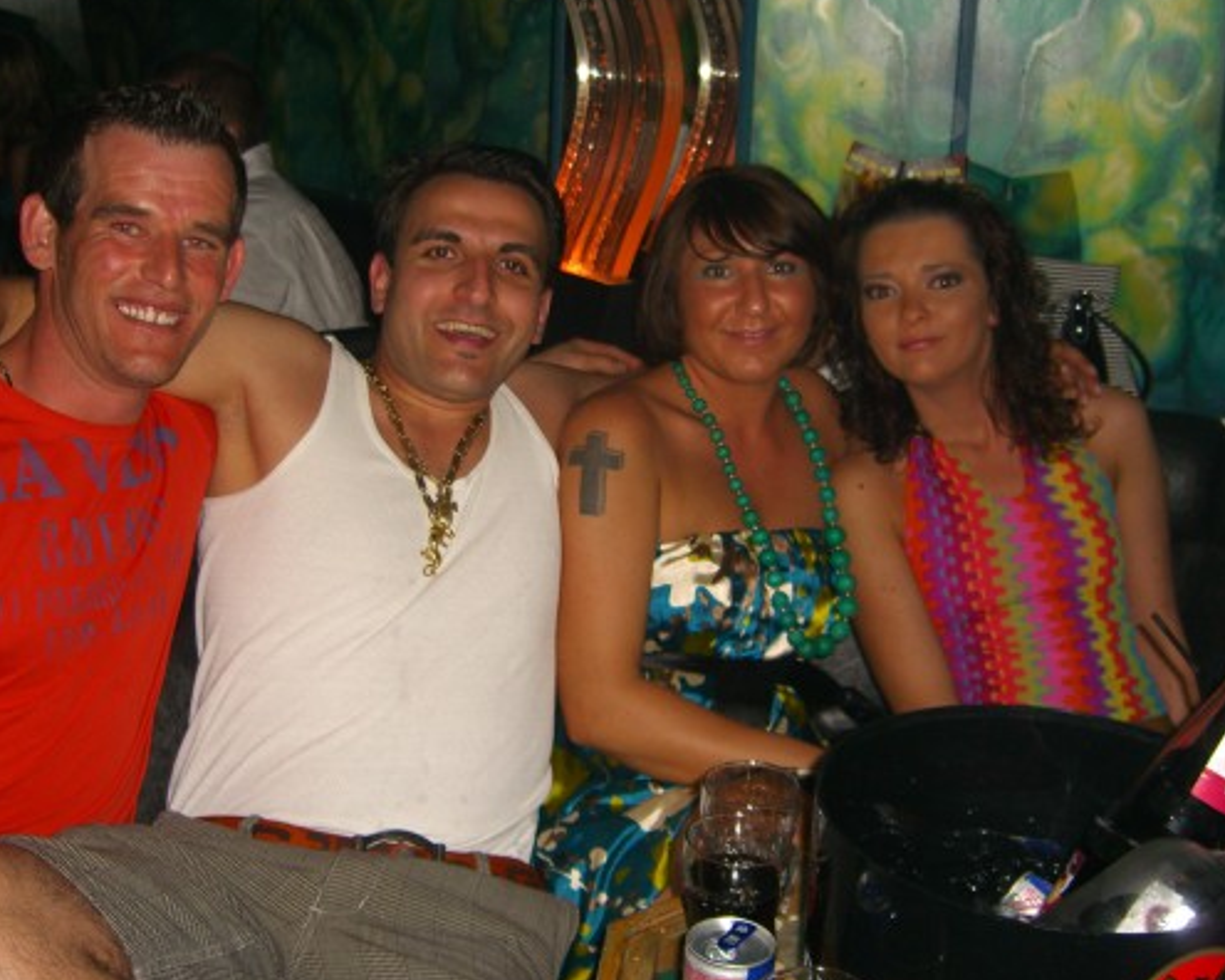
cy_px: 480
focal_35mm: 45
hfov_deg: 41.2
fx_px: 1631
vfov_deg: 33.4
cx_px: 596
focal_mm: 7.9
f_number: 2.8
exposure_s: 1/60
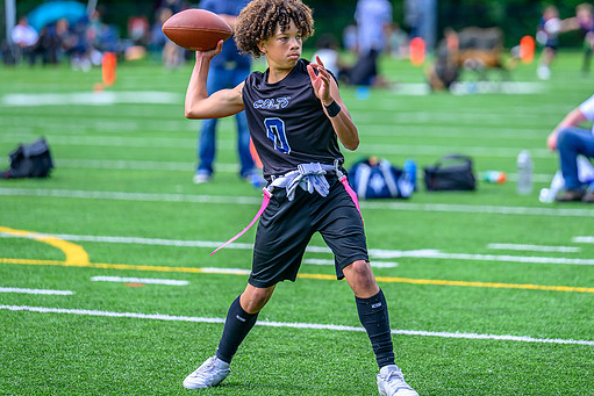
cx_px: 321
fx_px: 4010
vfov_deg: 5.7
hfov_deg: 8.5
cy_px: 139
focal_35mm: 243
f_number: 2.8
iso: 250
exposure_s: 1/2000
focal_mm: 170
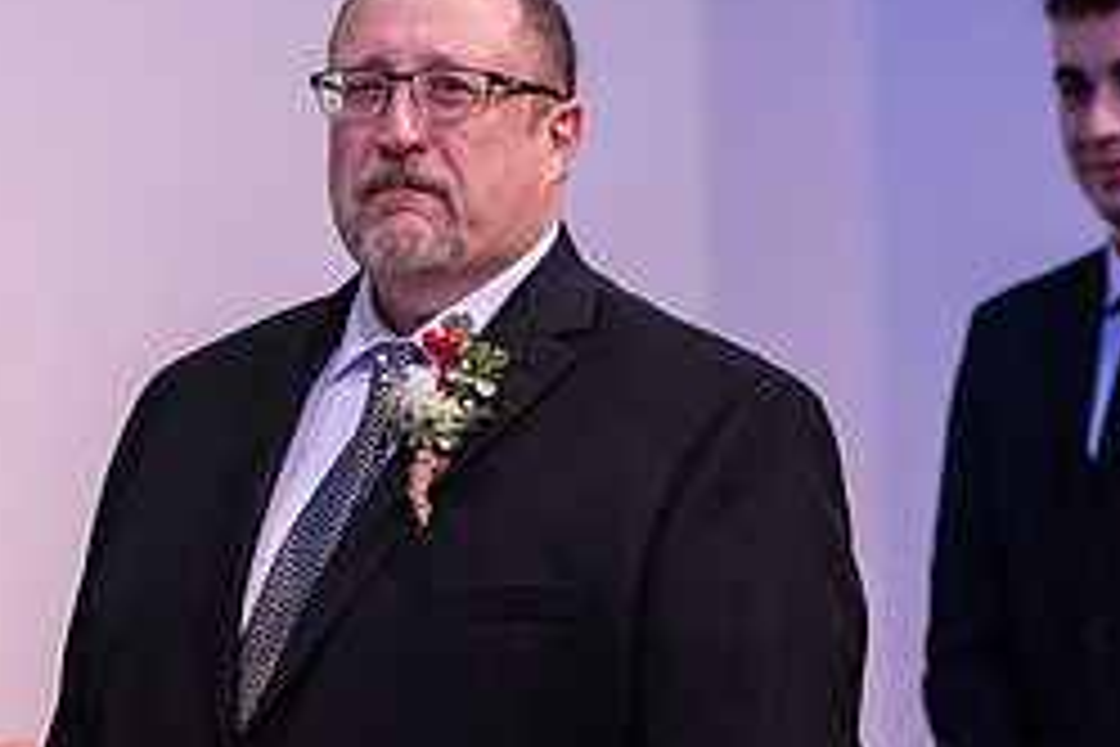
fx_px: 6875
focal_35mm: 221
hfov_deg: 9.3
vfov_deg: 6.2
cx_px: 333
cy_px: 479
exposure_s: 1/200
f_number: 2.8
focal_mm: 95
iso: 800
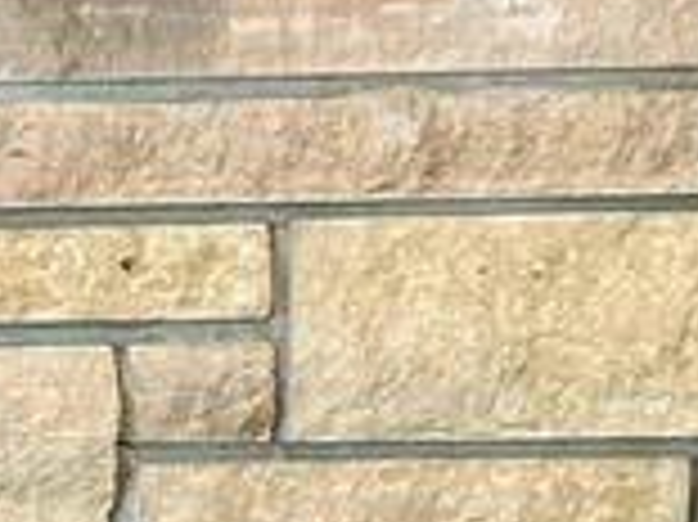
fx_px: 3204
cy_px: 810
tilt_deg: -4.1
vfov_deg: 9.1
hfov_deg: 10.3
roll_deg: +1.7
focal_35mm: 159
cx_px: -1130
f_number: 1.78
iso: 320
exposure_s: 1/60
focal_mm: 6.76
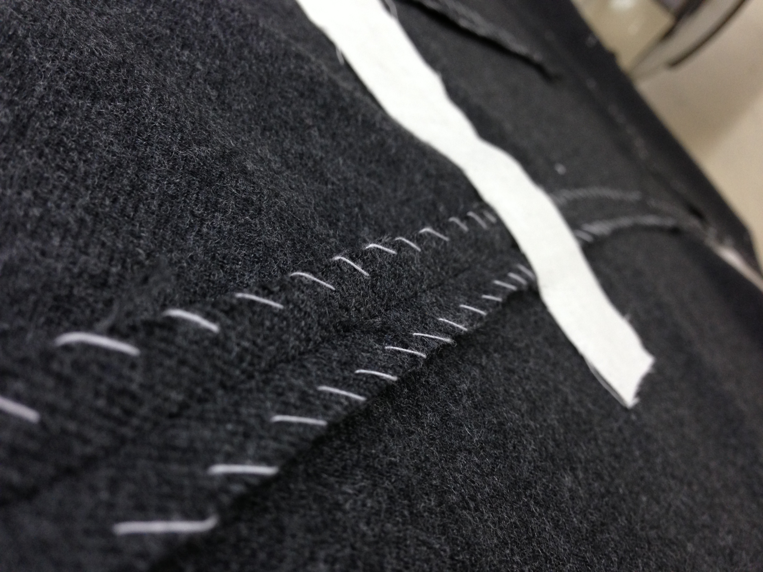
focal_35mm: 33
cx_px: 382
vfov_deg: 42.9
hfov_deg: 55.4
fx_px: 727
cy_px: 286
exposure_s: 1/20
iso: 125
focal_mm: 4.13
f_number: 2.4
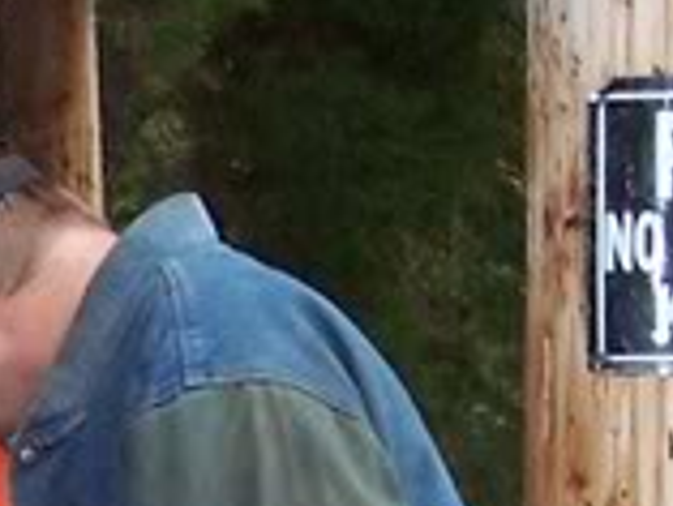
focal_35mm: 248
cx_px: -326
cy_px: 570
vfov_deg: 6.0
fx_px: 4825
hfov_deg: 7.8
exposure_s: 1/60
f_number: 2.8
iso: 140
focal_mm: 6.3
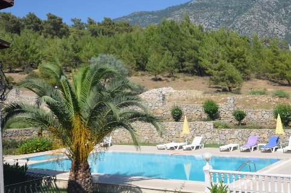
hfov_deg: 39.4
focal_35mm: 50
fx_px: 403
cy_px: 103
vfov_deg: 26.9
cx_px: 184
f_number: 8
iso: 100
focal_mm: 20
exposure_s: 1/250
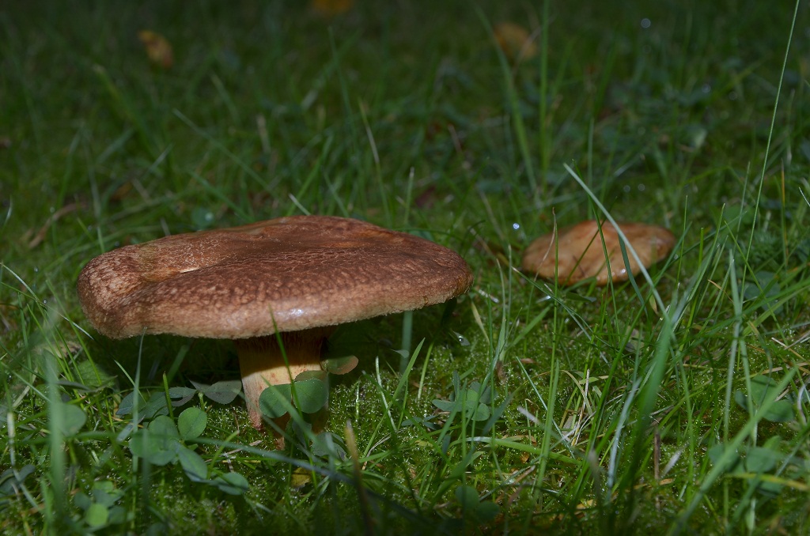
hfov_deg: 23.4
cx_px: 405
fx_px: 1953
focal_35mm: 87
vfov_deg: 15.6
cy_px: 268
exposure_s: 1/100
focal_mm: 58
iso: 100
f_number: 13
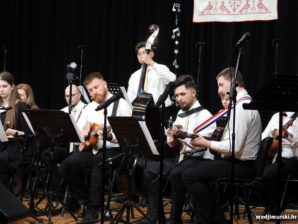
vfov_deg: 14.0
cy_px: 111
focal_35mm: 106
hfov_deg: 18.5
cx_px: 149
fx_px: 913
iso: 400
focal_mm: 18.9
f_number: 4
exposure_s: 1/40
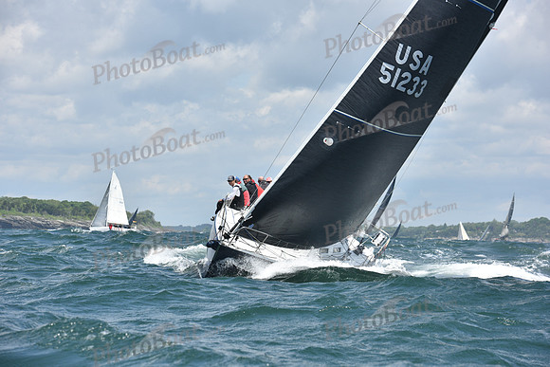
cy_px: 184
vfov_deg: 11.2
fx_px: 1864
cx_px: 275
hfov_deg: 16.8
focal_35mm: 122
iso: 250
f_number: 7.1
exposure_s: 1/1250
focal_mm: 122
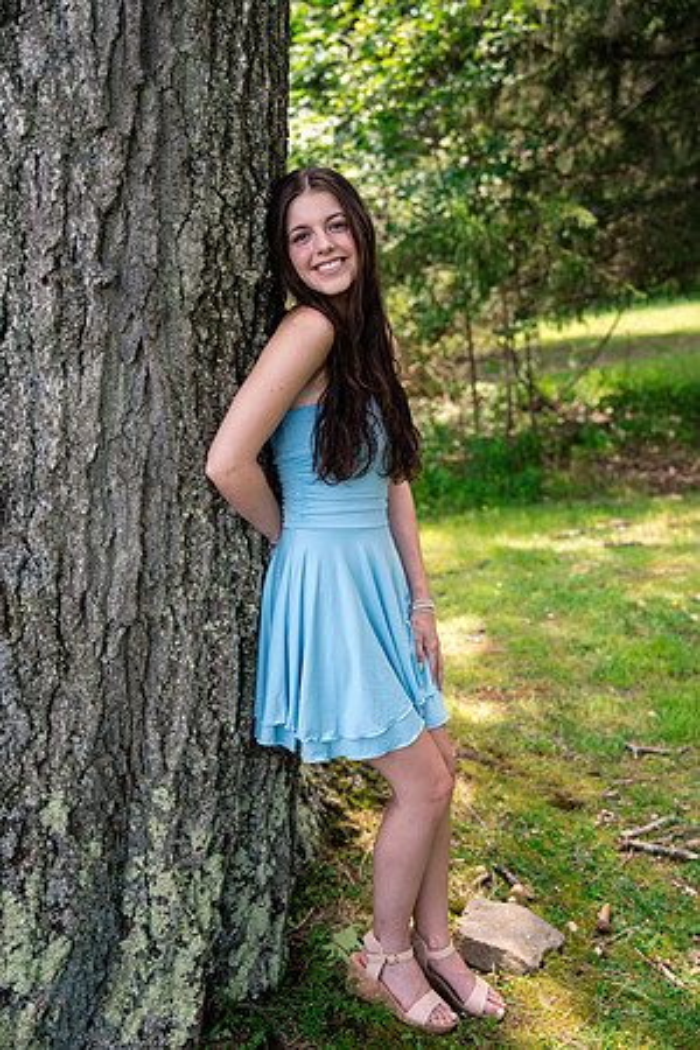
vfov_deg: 50.7
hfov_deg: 35.1
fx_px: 1108
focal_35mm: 38
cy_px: 525
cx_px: 350
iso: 125
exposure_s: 1/250
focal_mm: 38
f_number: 2.8
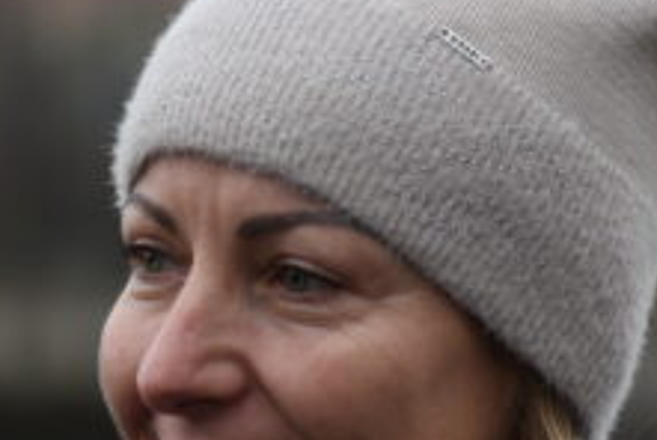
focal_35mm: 553
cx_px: 113
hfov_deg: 3.7
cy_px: 265
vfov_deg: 2.5
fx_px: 10106
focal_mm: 170
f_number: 5
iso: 125
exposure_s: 1/100
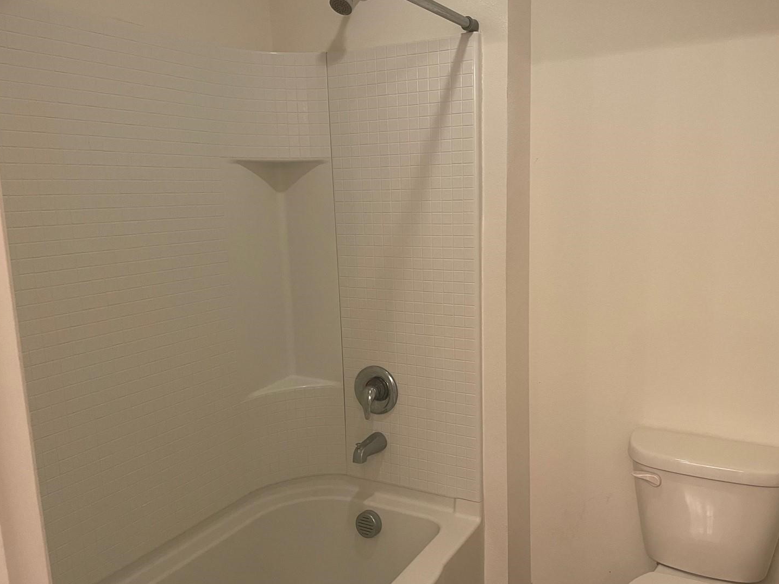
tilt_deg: -8.9
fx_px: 653
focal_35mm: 29
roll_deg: +1.8
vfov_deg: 48.2
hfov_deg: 61.6
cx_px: 419
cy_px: 307
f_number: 1.6
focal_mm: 4.2
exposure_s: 1/60
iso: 160
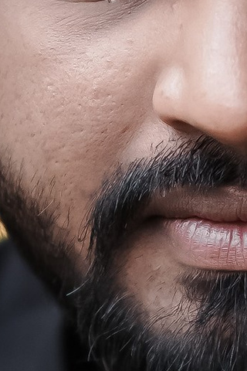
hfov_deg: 2.0
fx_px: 6998
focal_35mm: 680
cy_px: 791
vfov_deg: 3.0
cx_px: 692
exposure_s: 1/2000
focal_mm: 85
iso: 250
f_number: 1.4
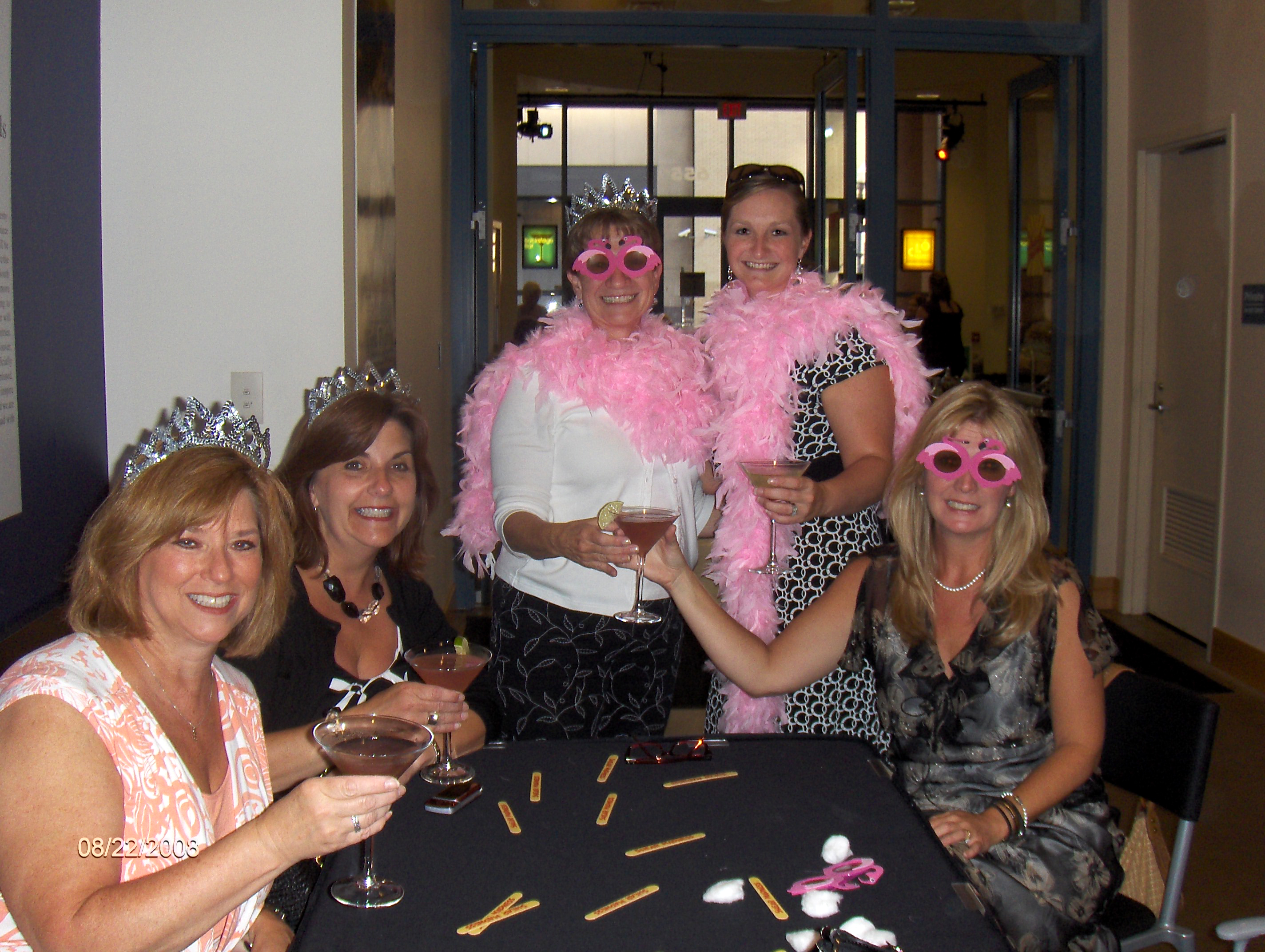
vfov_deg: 35.2
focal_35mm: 41
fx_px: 1500
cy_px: 476
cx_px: 632
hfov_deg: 45.7
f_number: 3.5
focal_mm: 6.5
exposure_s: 1/60
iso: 100
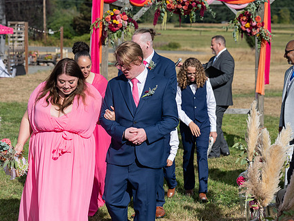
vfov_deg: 14.6
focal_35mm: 101
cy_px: 130
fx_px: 858
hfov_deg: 19.4
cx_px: 124
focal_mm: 78
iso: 400
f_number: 5
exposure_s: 1/5000
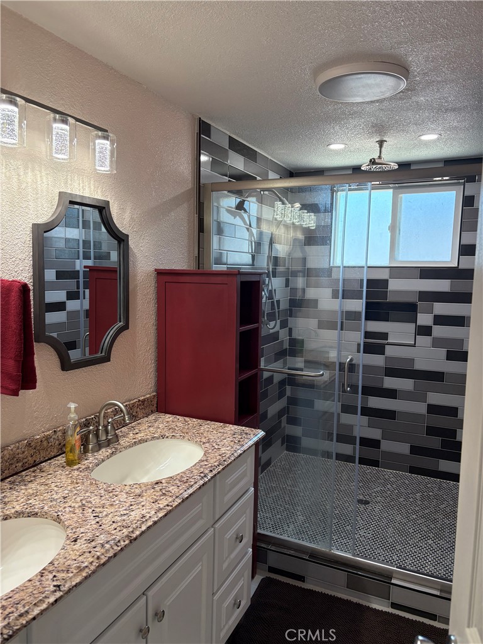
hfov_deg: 53.1
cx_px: 242
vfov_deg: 67.3
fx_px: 484
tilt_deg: -6.7
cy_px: 322
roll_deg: -0.5
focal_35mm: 26
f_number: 1.6
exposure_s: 1/142
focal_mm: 5.96
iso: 125
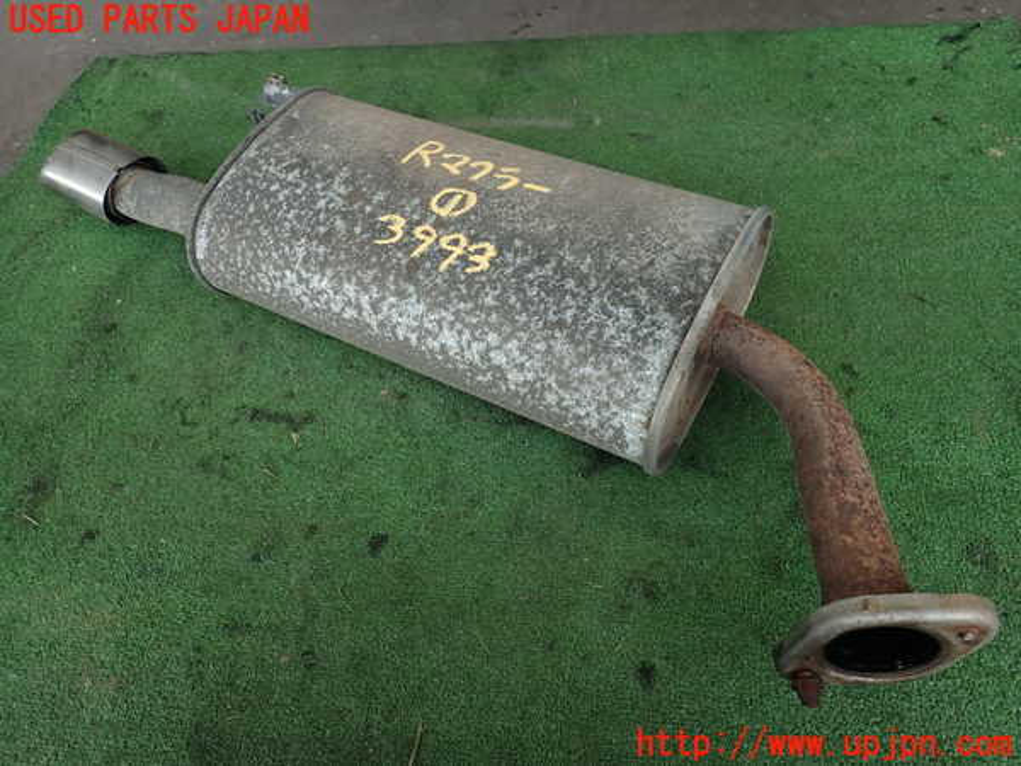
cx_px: 510
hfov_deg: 69.4
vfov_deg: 54.9
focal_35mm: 25
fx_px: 737
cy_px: 383
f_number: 2.8
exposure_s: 1/125
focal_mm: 4.5
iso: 100
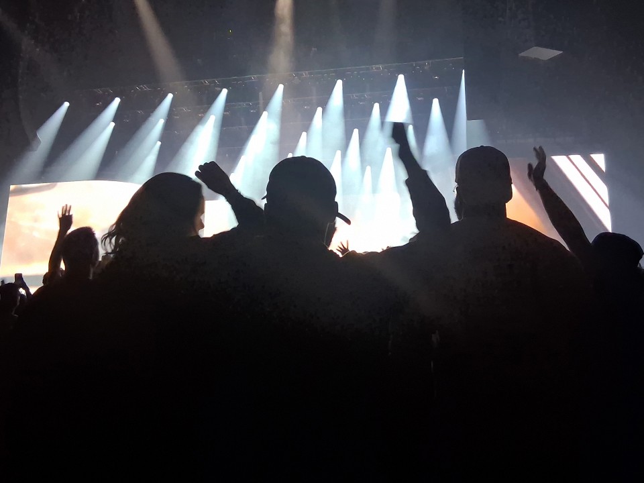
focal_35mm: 26
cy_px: 242
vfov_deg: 53.1
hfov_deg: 67.3
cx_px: 322
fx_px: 484
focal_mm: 3.98
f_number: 1.8
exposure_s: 1/30
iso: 500
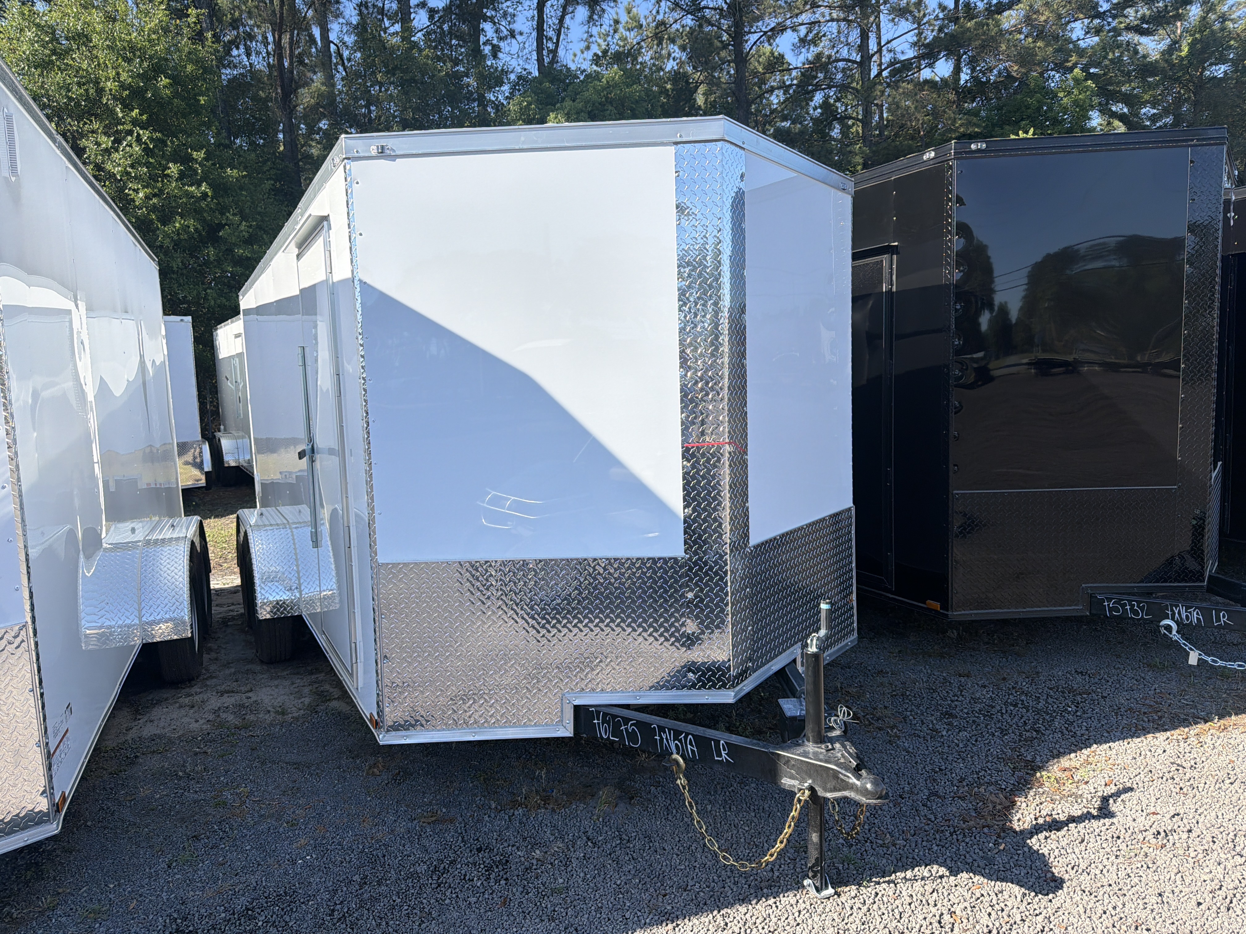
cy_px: 467
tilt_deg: -7.4
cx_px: 623
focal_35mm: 24
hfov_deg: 71.6
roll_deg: +1.3
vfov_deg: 56.8
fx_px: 864
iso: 80
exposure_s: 1/2525
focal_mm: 6.76
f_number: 1.78
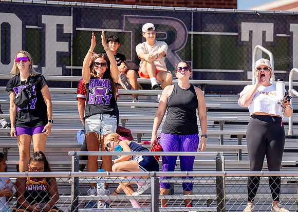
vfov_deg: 7.4
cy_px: 106
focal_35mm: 196
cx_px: 189
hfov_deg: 10.3
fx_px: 1656
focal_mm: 157
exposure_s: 1/5000
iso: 250
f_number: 2.8
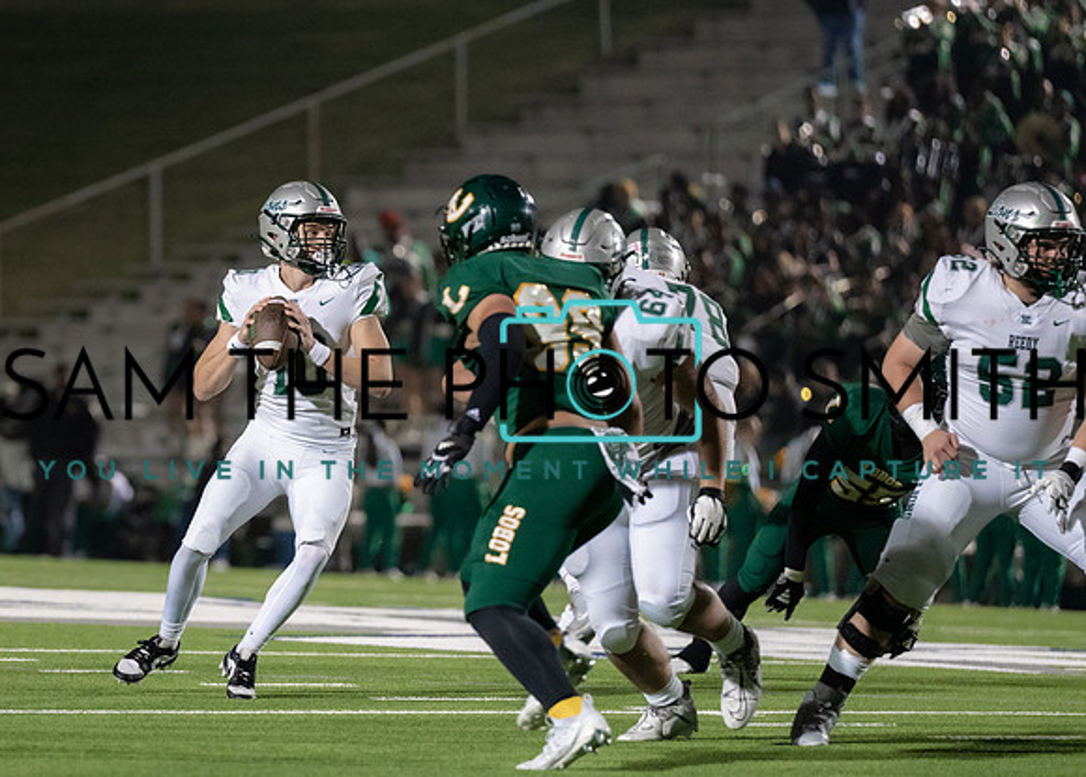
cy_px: 412
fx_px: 10299
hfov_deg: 6.0
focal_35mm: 334
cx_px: 161
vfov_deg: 4.3
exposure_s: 1/1250
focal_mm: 200
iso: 3200
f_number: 2.8
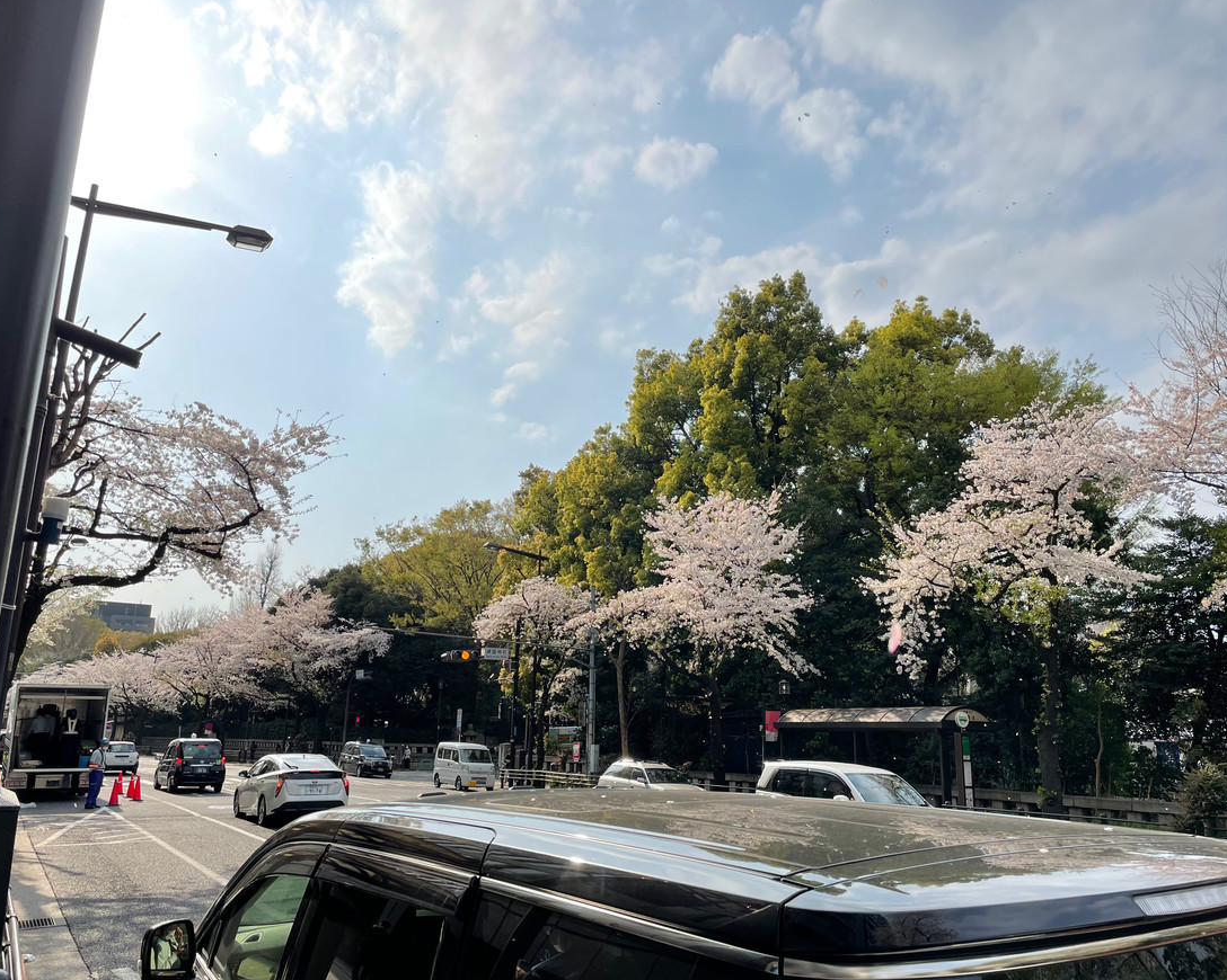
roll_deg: -1.6
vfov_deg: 51.5
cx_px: 608
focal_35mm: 28
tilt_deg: +14.2
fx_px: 1017
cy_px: 496
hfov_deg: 62.2
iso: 32
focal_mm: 4.2
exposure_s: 1/2959
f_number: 1.6
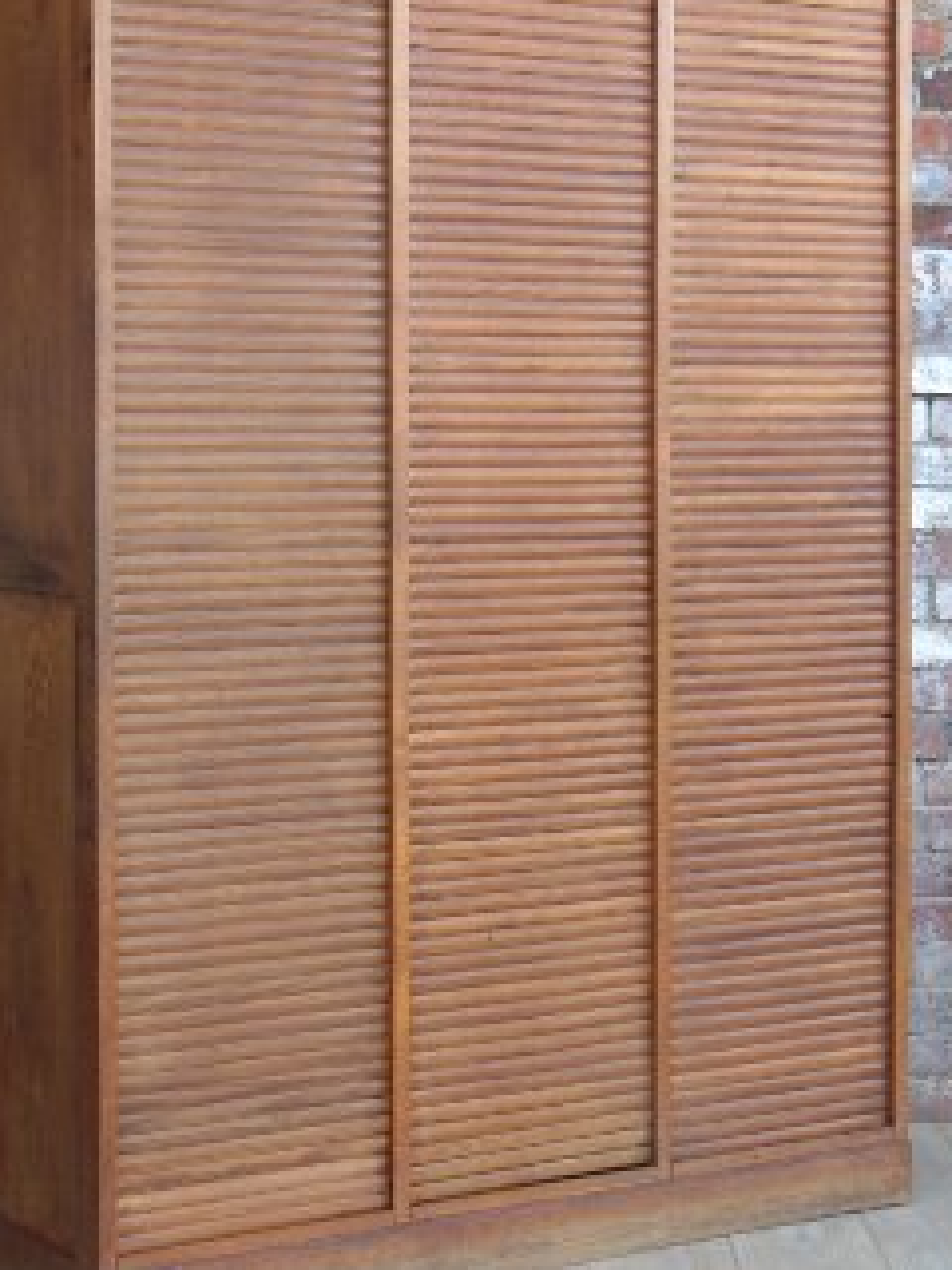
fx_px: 3117
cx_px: 476
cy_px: 538
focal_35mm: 85
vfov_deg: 23.0
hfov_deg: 17.4
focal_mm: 10.8
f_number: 3.6
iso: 80
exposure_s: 1/80
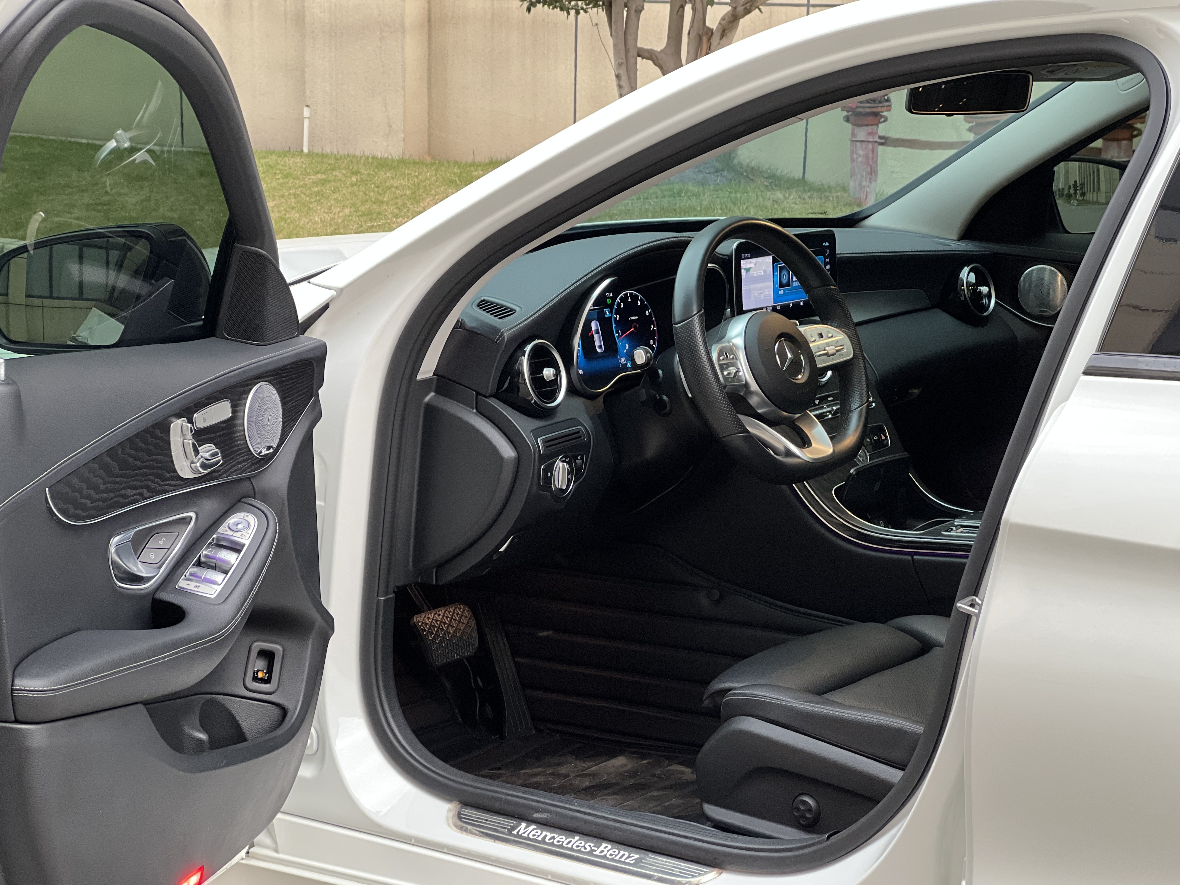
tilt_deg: -11.3
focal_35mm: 78
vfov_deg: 18.9
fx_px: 2659
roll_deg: -0.9
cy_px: 448
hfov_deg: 25.0
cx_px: 589
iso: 200
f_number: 2.8
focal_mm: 9
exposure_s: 1/40
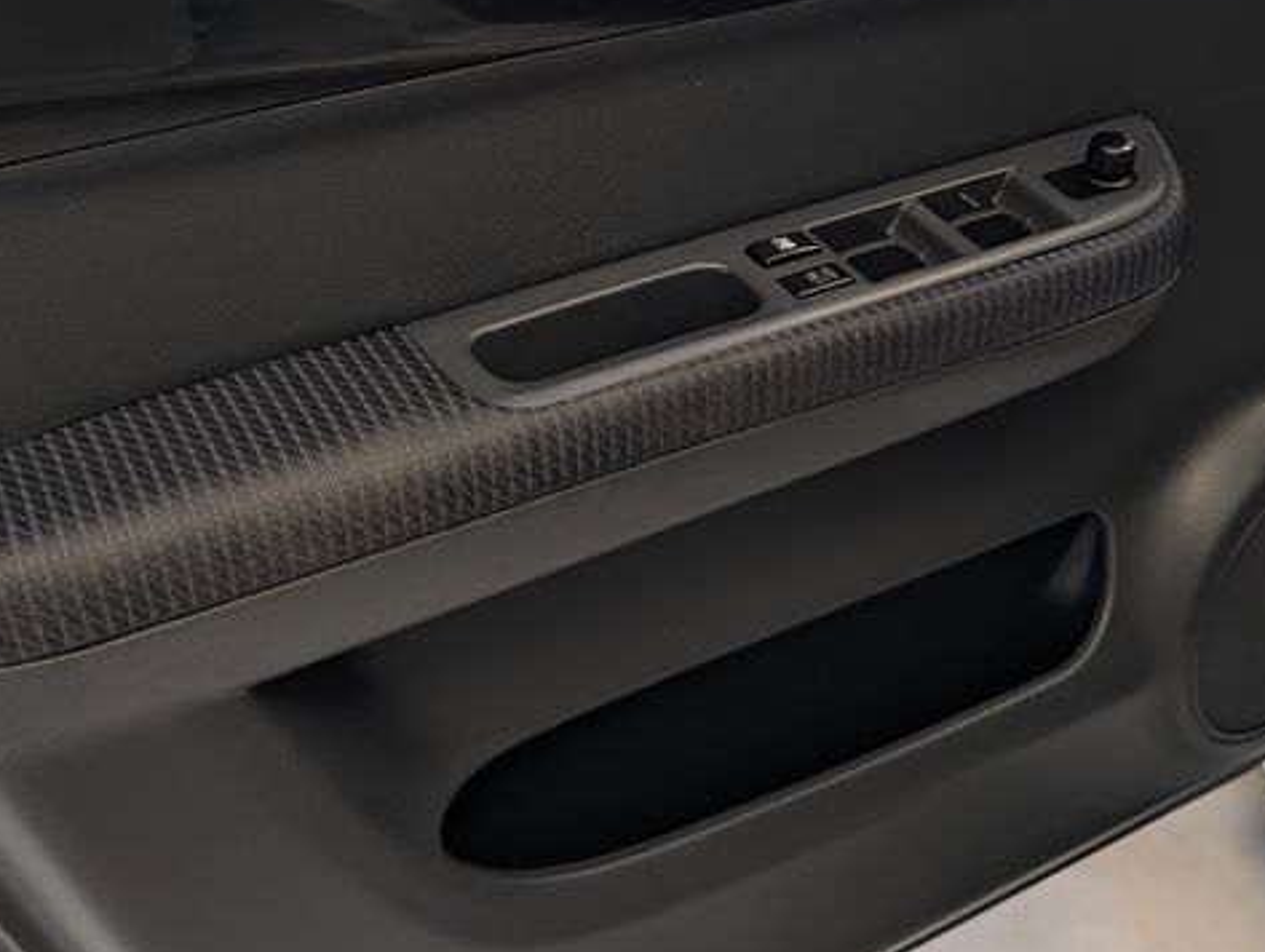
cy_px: 218
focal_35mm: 52
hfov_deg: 36.8
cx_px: 685
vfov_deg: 27.6
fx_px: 1903
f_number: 1.68
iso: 14
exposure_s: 1/56.5
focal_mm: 6.9
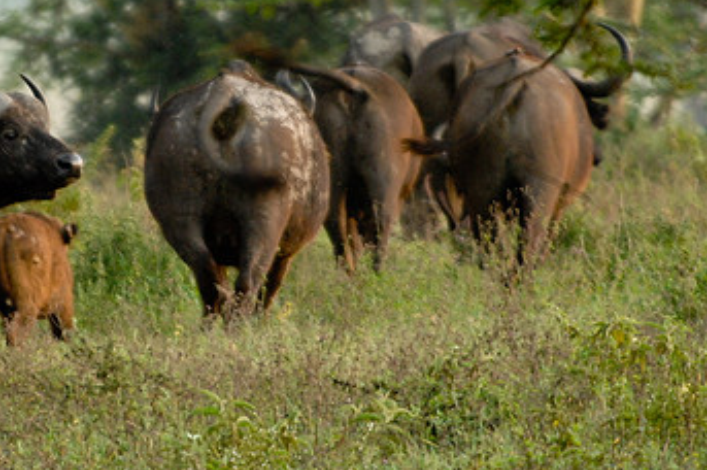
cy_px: 172
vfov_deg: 1.6
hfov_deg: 2.4
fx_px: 16912
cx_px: 167
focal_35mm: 862
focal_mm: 340
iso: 800
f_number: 4.8
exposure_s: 1/30
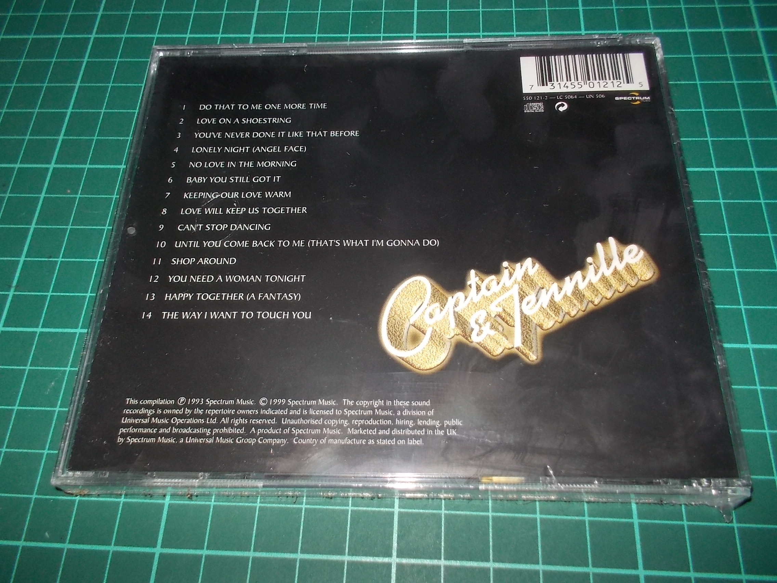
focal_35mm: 29
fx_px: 651
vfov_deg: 48.2
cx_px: 388
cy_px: 292
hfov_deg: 61.7
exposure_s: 1/30
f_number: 3.3
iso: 200
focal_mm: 4.1
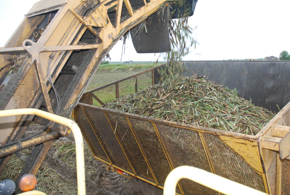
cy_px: 76
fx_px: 266
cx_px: 159
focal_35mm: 33
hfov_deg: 57.0
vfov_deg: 40.0
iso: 100
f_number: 4
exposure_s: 1/60
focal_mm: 18
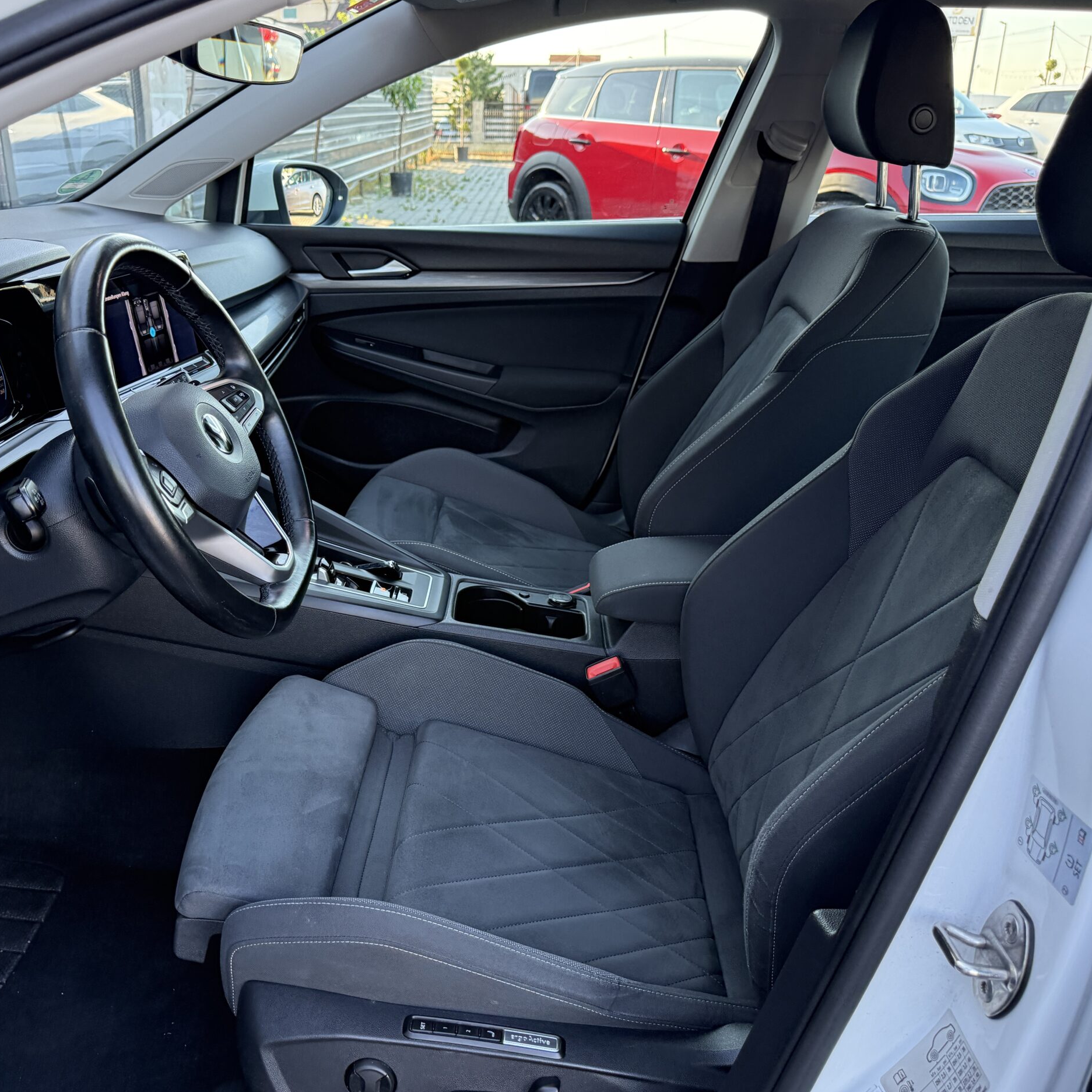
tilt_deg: -22.4
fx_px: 1035
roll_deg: -0.6
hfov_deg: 55.4
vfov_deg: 55.6
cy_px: 549
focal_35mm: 29
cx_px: 470
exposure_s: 1/195
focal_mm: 6.76
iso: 250
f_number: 1.78
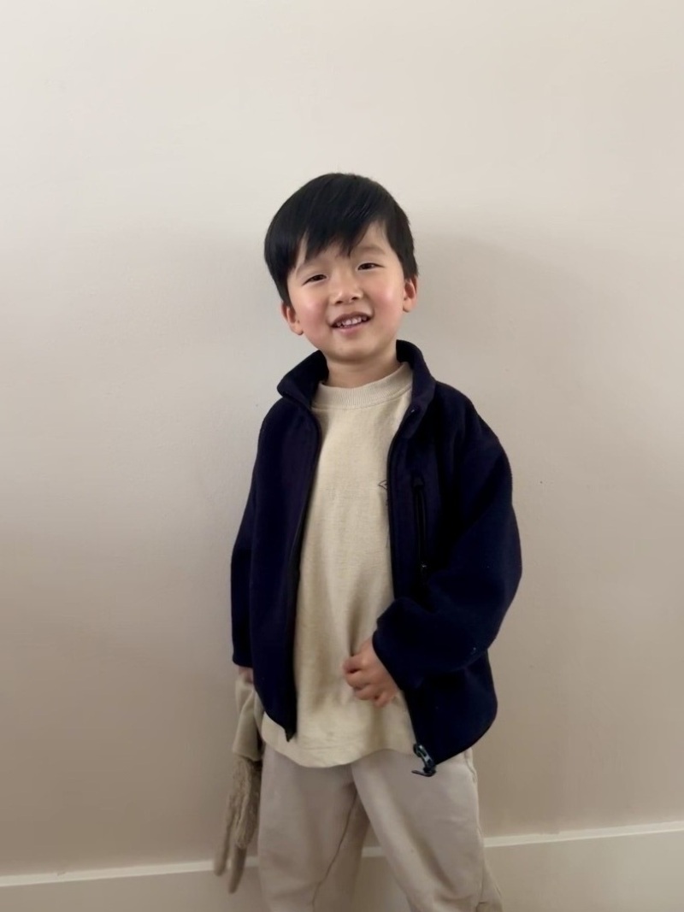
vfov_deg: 71.6
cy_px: 456
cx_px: 342
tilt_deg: -5.6
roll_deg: +0.7
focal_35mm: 24
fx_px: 632
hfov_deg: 56.8
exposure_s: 1/60
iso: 640
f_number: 1.78
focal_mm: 6.86
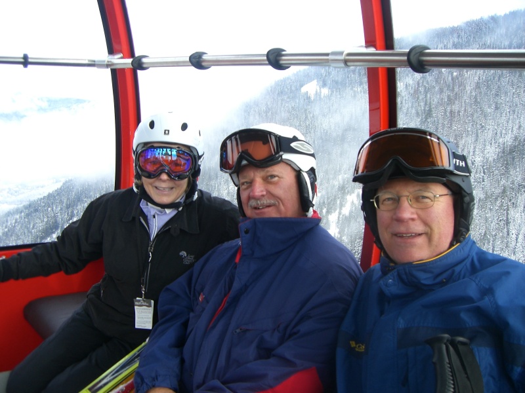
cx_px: 262
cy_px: 196
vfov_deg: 37.7
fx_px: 576
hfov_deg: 49.0
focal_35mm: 38
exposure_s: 1/100
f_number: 2.7
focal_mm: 6.2
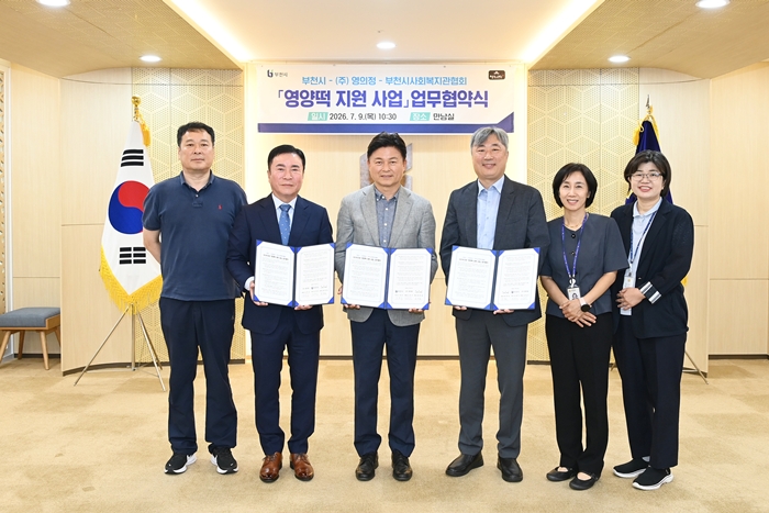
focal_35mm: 32
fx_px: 684
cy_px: 256
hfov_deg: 58.7
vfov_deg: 41.1
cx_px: 384
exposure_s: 1/160
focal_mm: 32
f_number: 5.6
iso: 2500
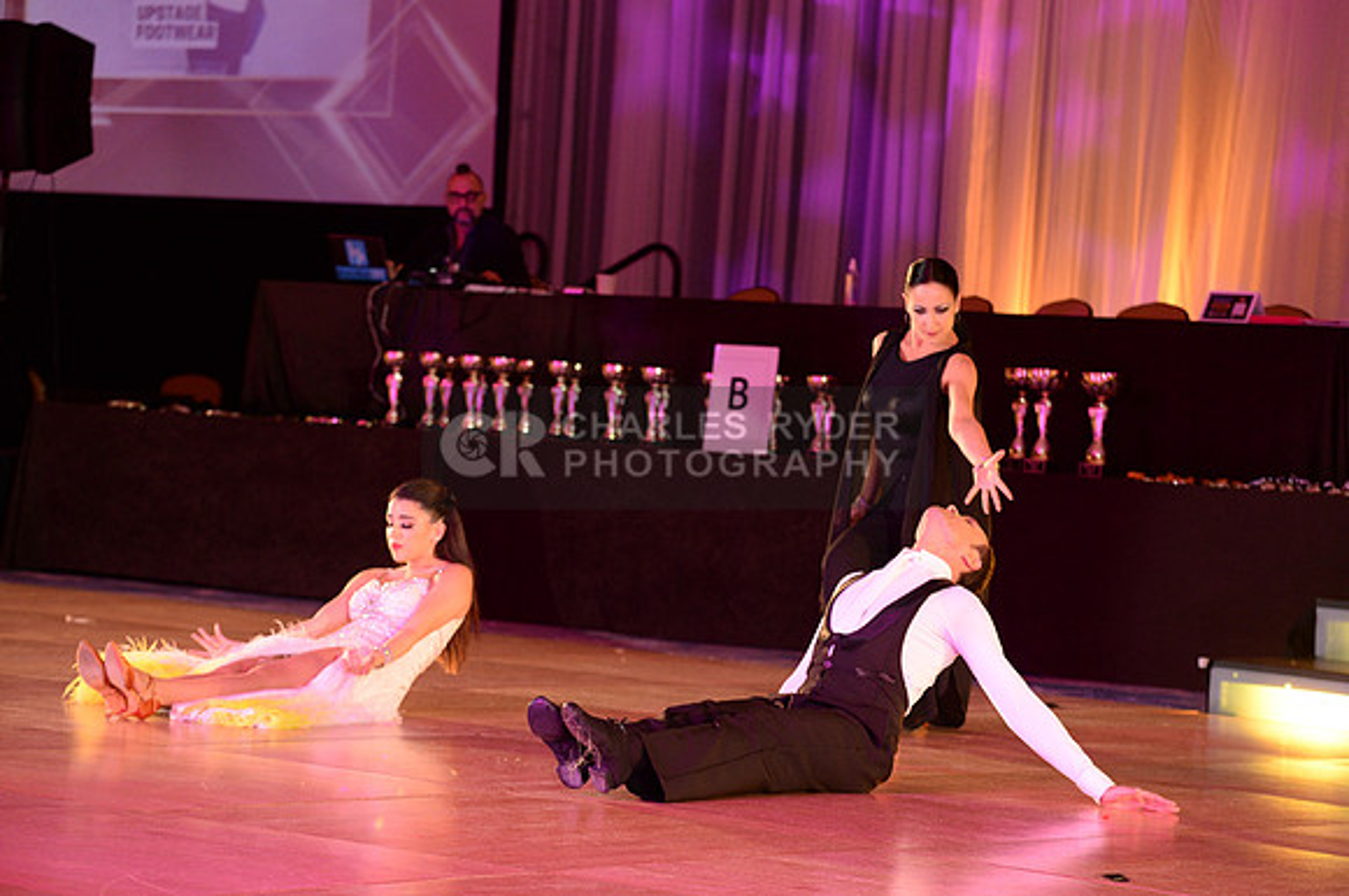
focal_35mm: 125
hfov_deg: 16.4
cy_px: 448
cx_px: 674
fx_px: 4677
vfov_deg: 10.9
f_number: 4.5
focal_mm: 125
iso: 2500
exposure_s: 1/250
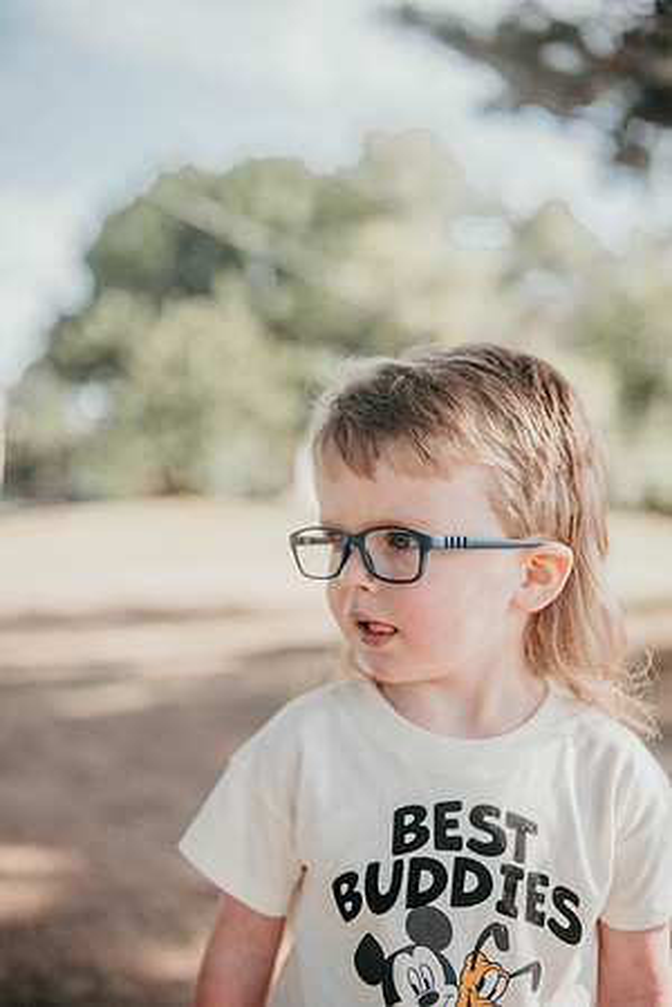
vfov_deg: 54.4
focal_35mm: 35
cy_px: 504
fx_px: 980
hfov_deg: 37.9
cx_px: 336
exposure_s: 1/1000
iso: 50
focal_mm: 35
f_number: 1.8
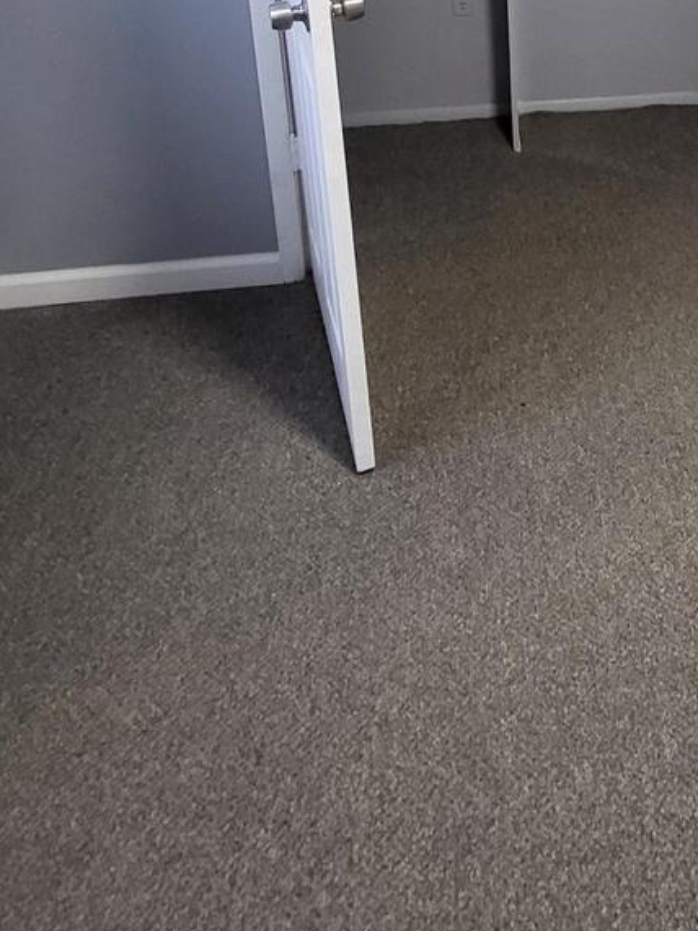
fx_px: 941
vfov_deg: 43.1
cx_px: 623
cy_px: -51
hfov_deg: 38.1
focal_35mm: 35
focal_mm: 1.74
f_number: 2.2
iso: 320
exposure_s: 1/30
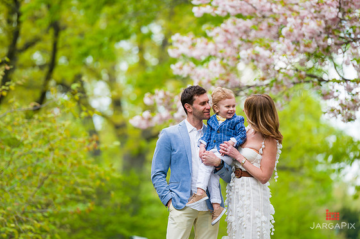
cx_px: 185
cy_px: 119
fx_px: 2069
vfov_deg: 6.6
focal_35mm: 207
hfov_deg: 9.9
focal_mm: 200
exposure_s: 1/400
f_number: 4
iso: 200
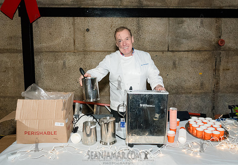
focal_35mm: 30
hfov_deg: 61.8
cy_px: 71
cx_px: 127
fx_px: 199
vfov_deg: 45.0
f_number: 3.5
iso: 4000
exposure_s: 1/160
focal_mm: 24
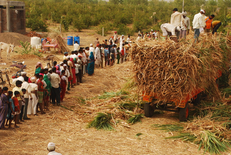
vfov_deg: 17.5
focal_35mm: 78
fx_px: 501
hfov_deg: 26.0
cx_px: 116
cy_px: 78
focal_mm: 52
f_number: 8
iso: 100
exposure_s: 1/200
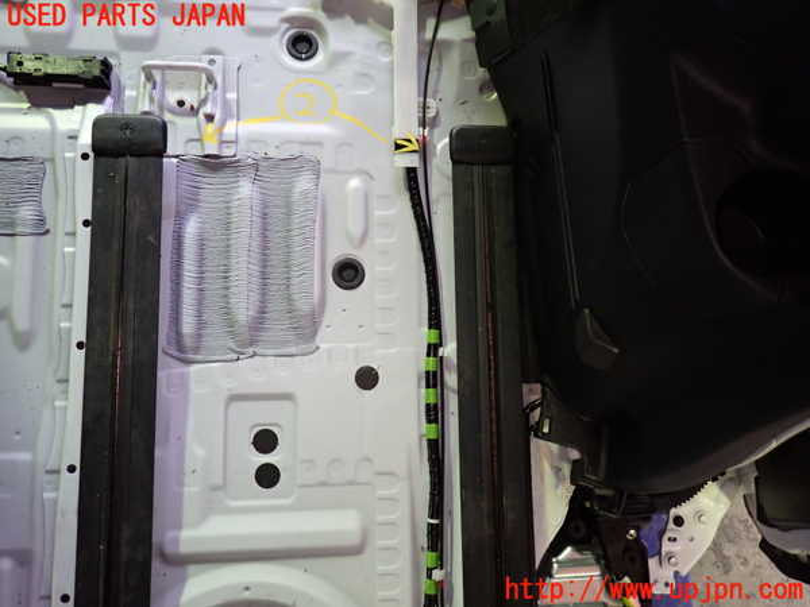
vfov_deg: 54.9
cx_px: 405
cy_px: 304
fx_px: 585
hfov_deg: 69.4
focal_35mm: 25
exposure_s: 1/30
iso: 400
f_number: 2
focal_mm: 4.5
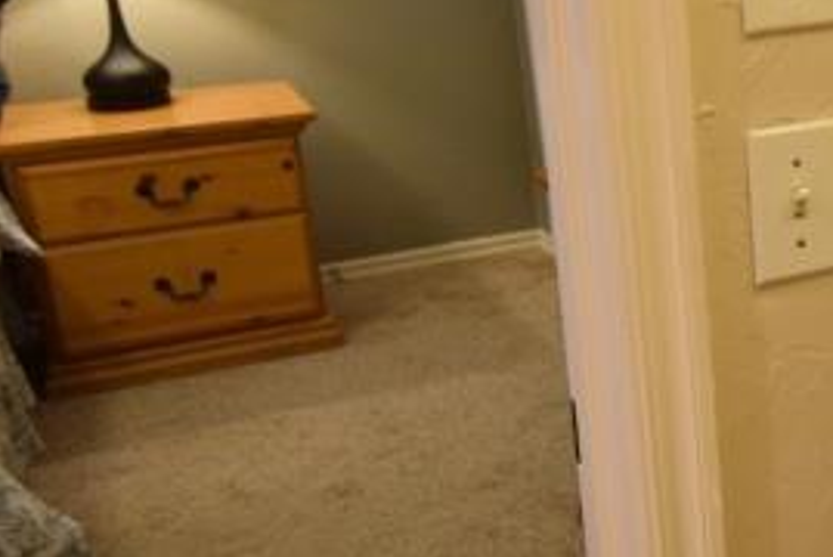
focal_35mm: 57
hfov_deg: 29.4
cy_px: 234
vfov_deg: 23.8
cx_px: 1037
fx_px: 1320
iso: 1000
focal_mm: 10
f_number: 3.5
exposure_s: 1/60
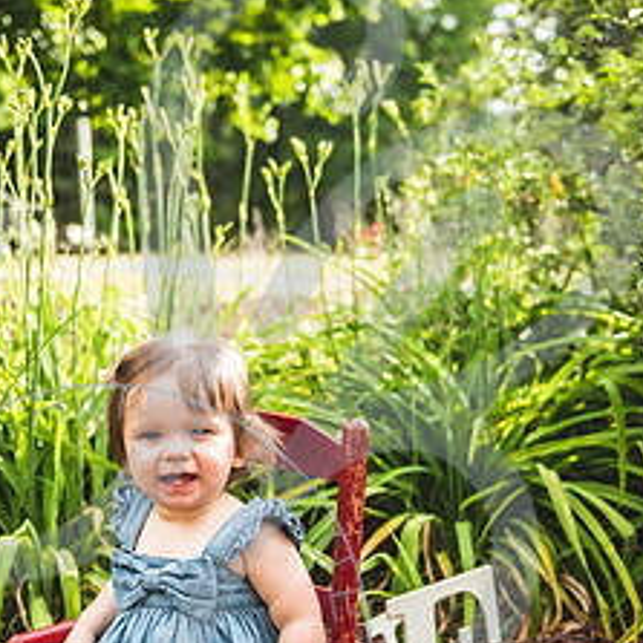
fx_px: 1156
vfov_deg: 30.8
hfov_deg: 30.9
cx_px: 234
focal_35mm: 55
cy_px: 433
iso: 100
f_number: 2.8
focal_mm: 32
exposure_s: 1/500
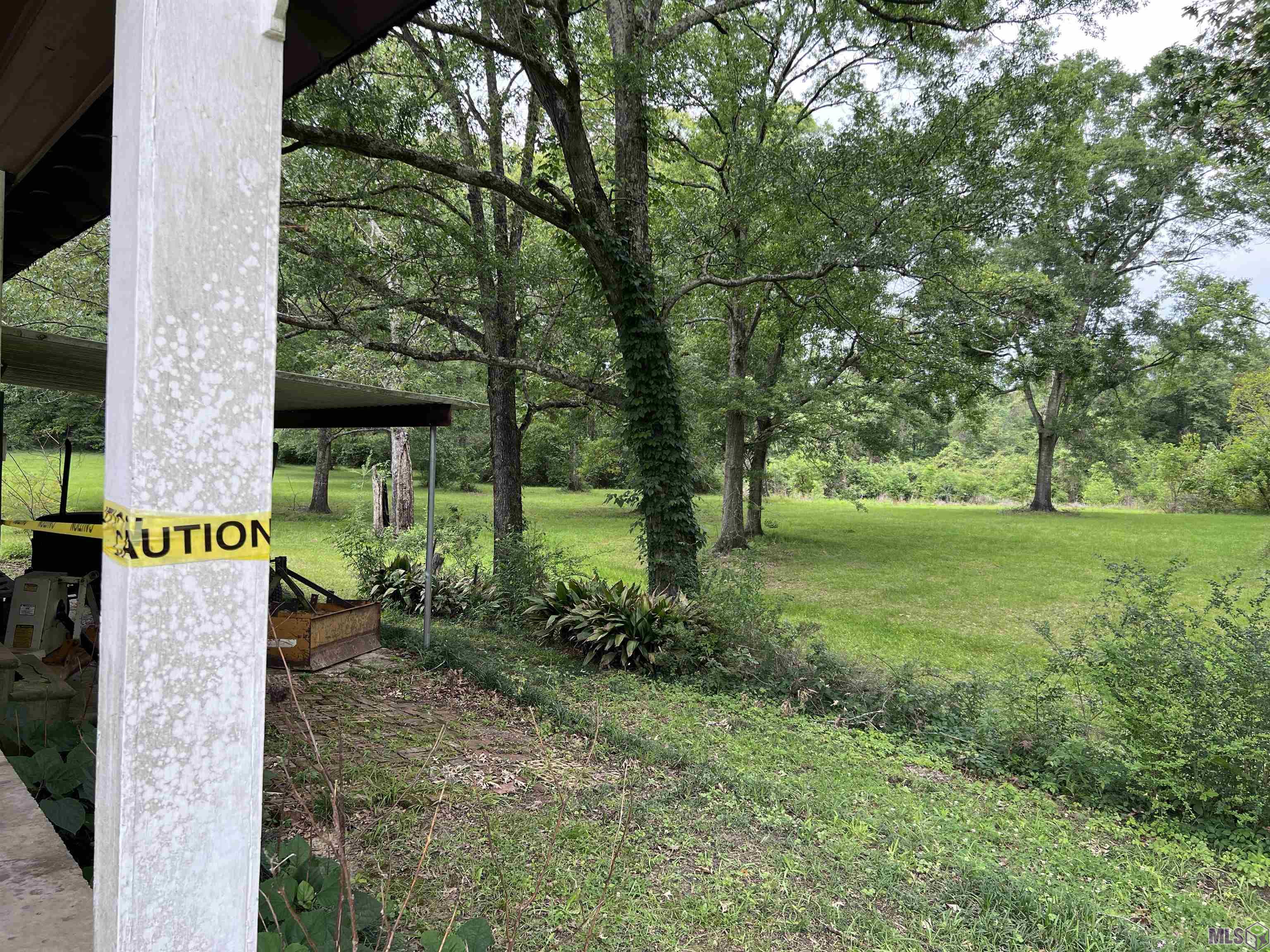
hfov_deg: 67.3
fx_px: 954
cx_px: 635
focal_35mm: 26
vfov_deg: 53.1
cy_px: 476
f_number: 1.5
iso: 50
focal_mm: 5.7
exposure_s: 1/439
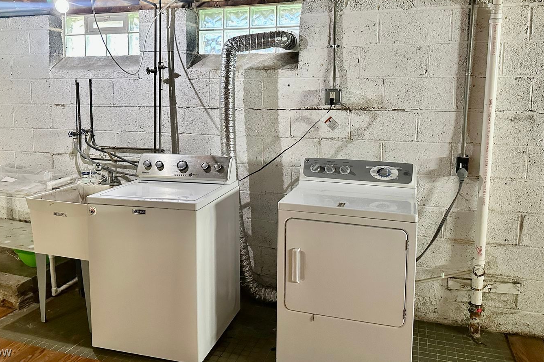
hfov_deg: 65.4
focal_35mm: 28
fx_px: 423
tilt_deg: -5.5
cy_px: 134
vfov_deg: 46.0
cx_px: 255
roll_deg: +2.8
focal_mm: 6.86
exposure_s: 1/60
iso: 640
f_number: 1.78
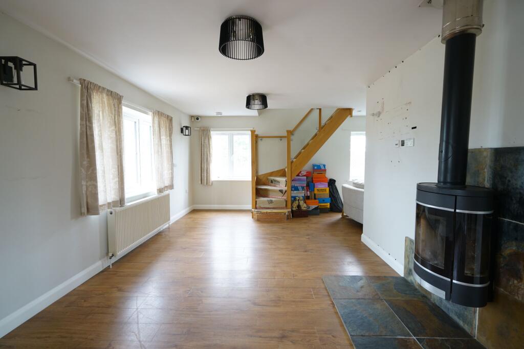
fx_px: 233
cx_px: 262
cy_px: 174
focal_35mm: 16
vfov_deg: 73.8
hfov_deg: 96.7
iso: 500
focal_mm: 16
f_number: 5
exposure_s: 1/30
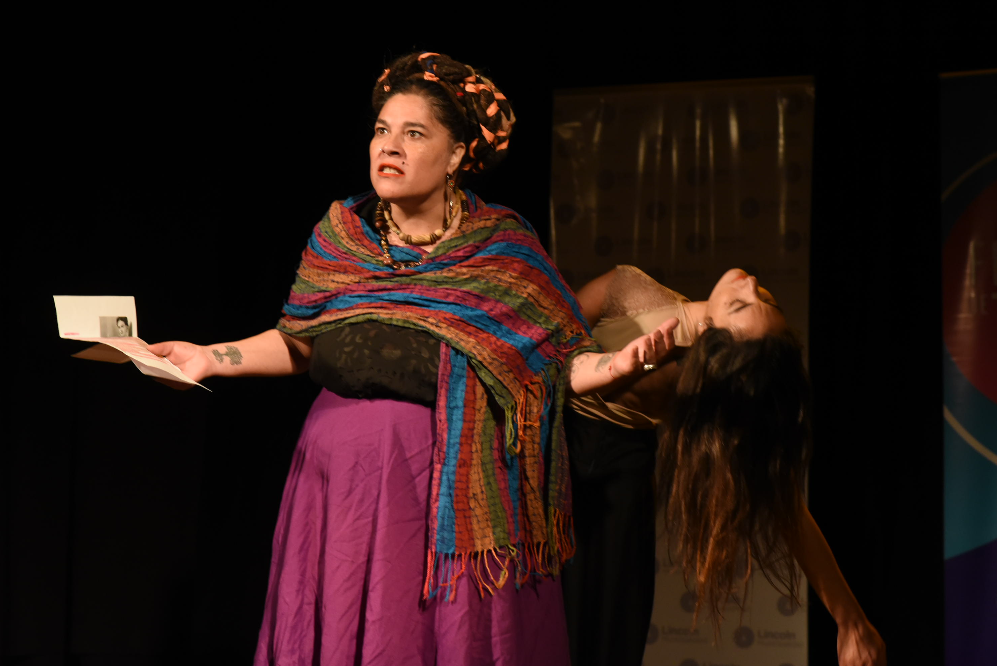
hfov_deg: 23.6
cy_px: 331
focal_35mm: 86
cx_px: 497
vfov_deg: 15.9
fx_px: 2383
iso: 3200
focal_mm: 85
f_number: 4.5
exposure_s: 1/100
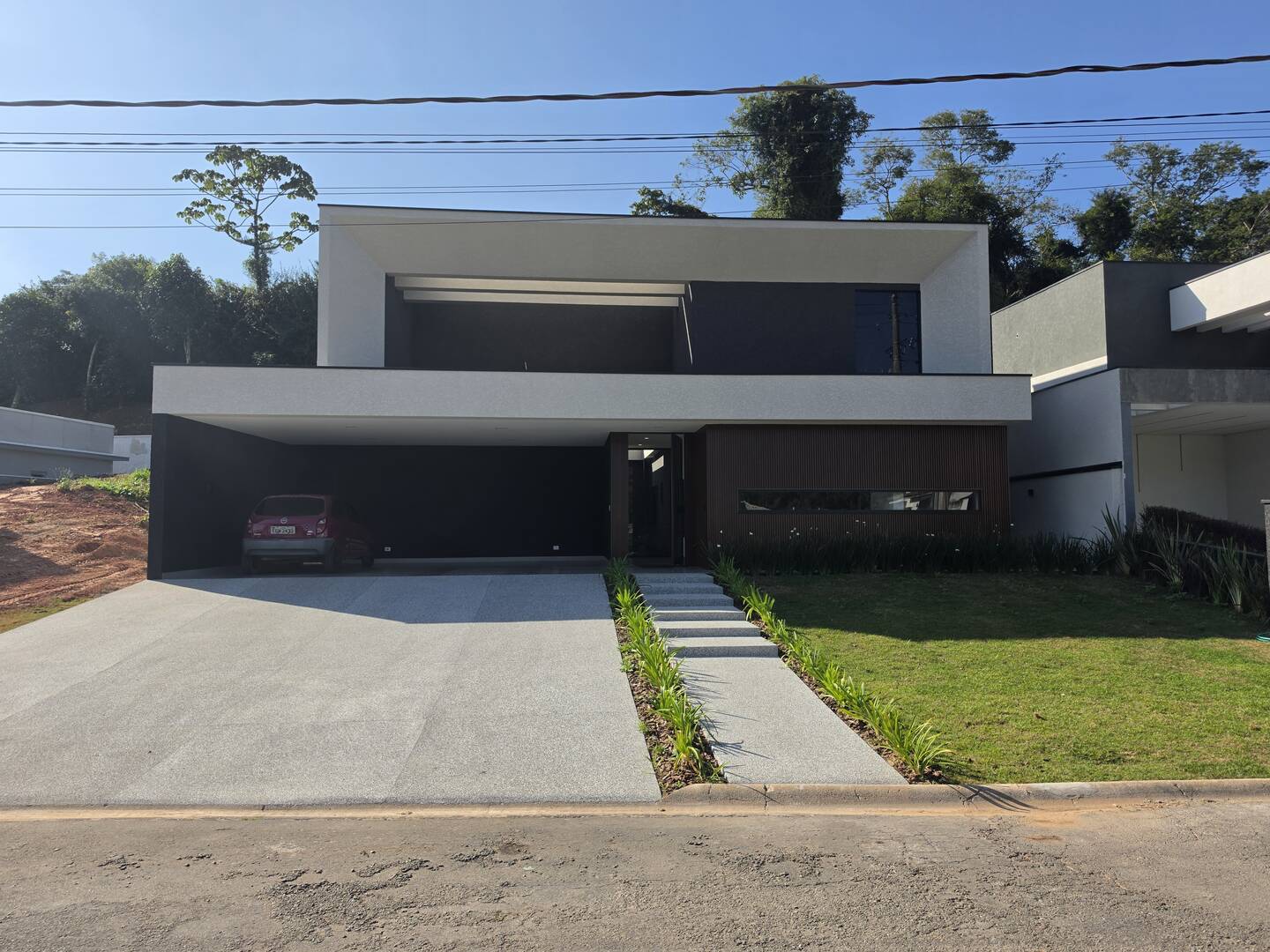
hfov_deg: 73.9
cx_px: 635
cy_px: 476
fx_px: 844
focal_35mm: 23
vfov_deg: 58.9
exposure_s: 1/5775
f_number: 1.4
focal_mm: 6.5
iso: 64
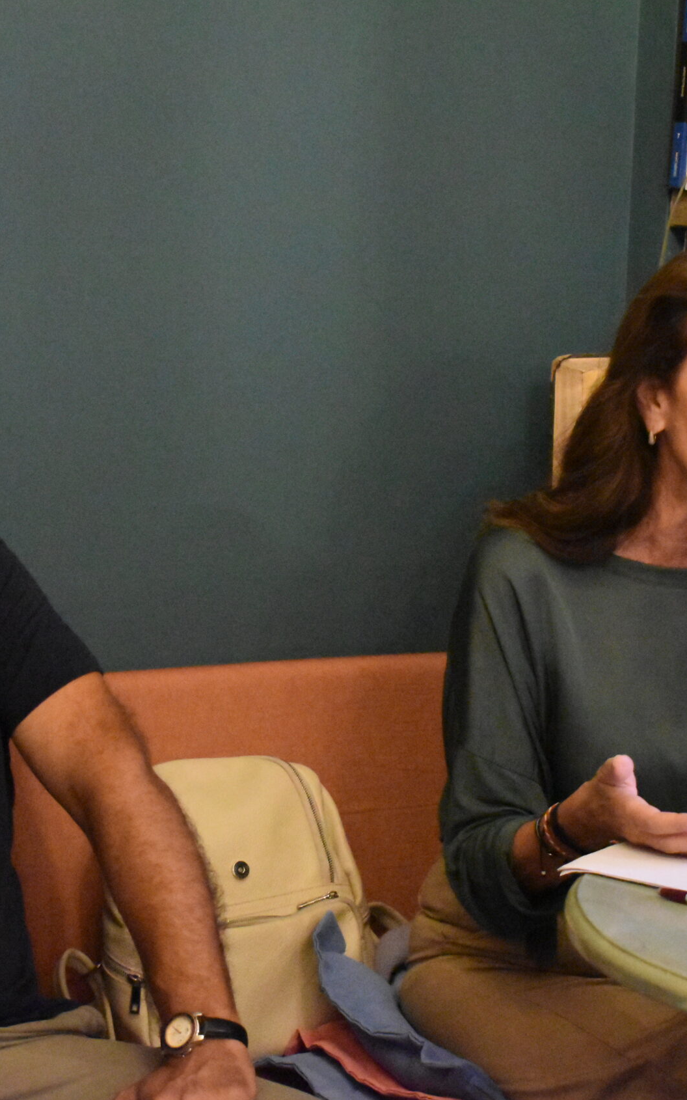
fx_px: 2637
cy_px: 552
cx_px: 332
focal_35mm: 88
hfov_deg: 14.8
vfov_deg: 23.6
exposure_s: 1/25
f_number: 4.8
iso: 12800
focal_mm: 38
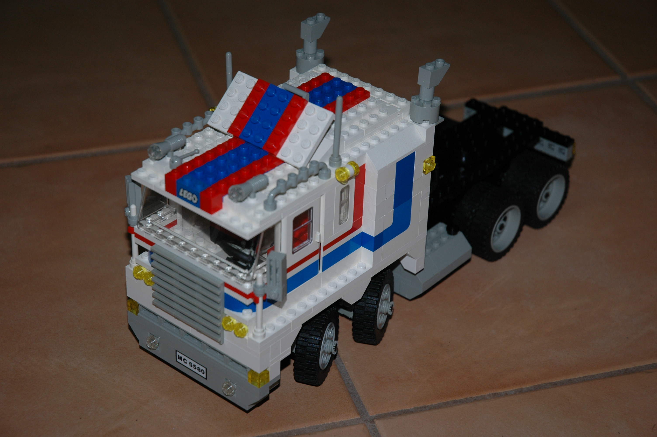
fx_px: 1532
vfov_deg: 16.2
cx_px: 328
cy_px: 218
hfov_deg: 24.2
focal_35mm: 84
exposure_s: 1/60
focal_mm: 56
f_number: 4.5
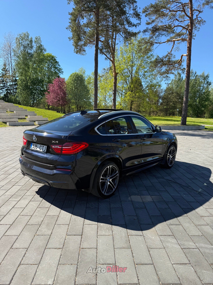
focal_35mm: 24
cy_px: 142
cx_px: 106
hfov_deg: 56.8
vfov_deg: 71.6
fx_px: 197
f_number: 1.78
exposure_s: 1/1949
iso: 80
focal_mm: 6.76
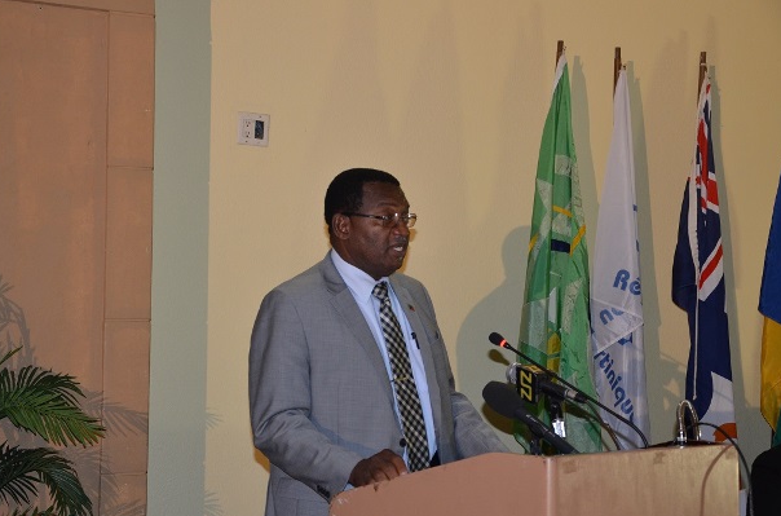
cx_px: 374
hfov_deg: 28.3
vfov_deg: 18.9
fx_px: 1547
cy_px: 271
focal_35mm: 72
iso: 800
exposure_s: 1/60
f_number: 4.8
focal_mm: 45
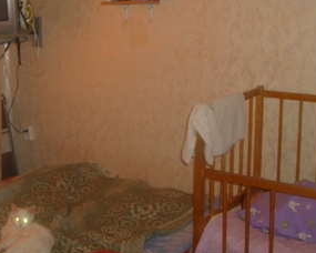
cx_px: 173
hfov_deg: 34.7
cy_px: 89
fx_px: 505
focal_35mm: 54
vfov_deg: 28.0
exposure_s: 1/45
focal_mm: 5.8
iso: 100
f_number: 2.8
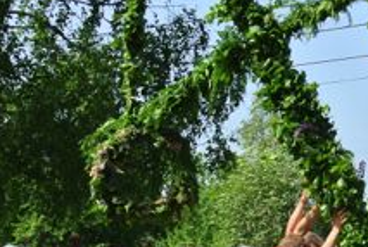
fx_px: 891
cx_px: 328
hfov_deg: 22.8
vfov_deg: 15.6
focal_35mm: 87
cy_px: 216
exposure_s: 1/500
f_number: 4.5
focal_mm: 11
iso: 100
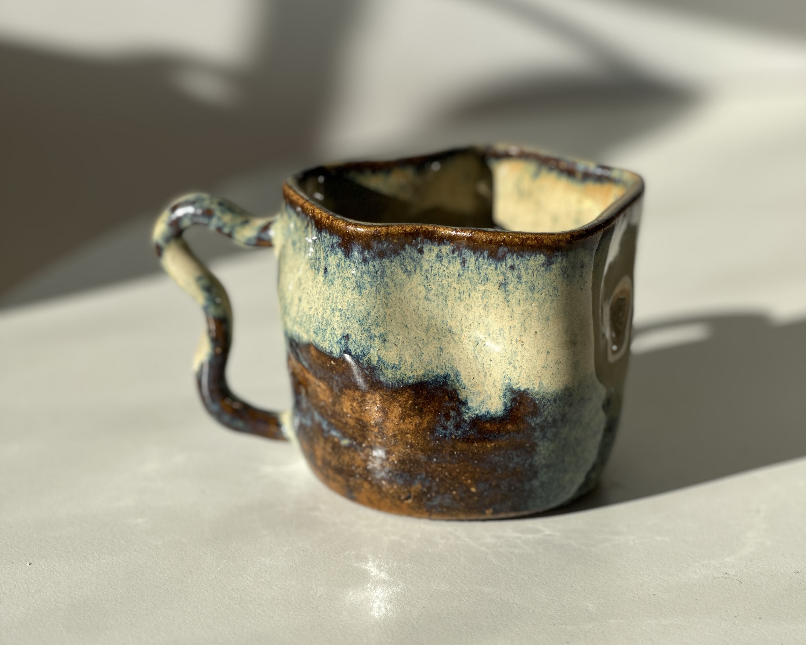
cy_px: 307
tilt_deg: -18.5
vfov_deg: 15.2
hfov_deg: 19.0
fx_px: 2409
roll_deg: -1.1
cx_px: 405
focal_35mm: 101
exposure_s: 1/605
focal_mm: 9
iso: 32
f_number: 2.8
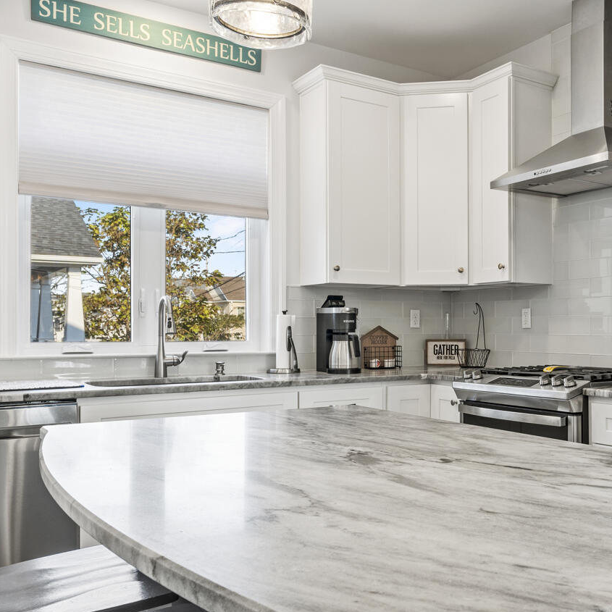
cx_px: 444
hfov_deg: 45.9
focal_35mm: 35
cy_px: 326
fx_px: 700
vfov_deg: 47.2
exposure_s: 1.3
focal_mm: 17
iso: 200
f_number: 8
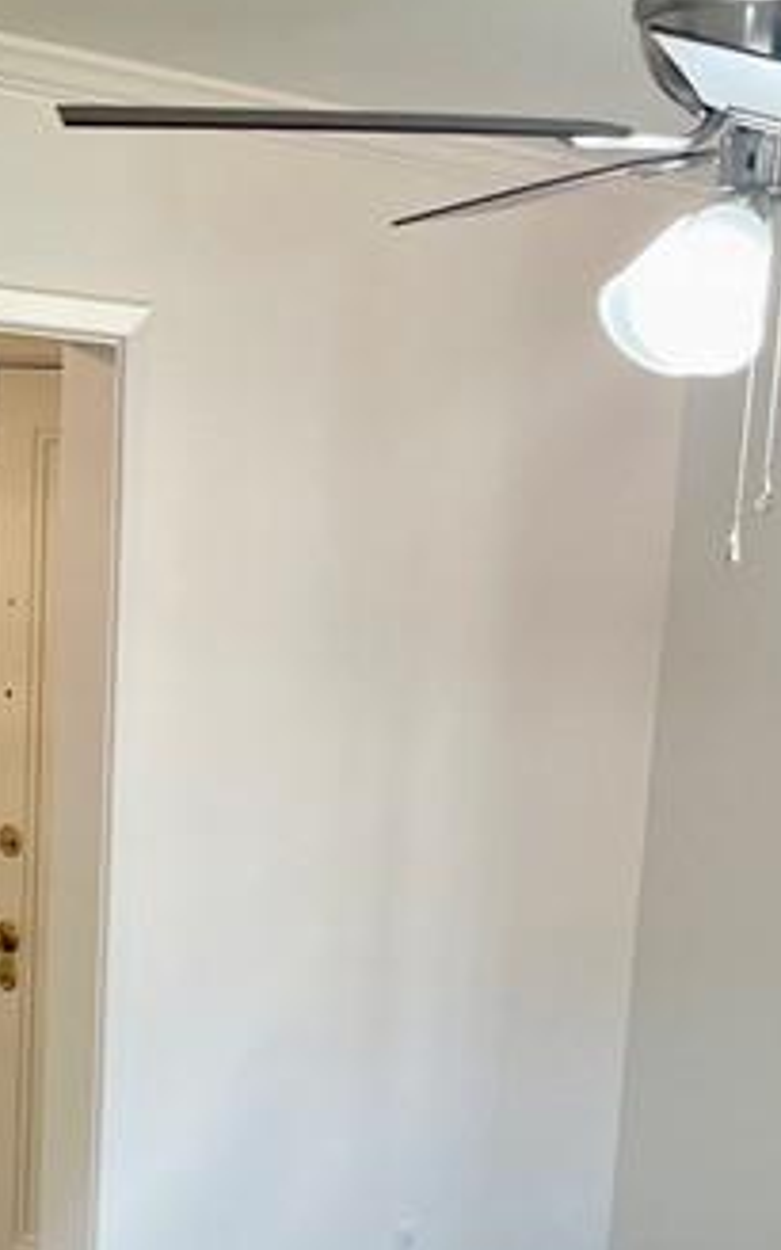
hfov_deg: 15.2
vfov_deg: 22.8
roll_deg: -3.6
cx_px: 339
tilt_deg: -16.4
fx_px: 2929
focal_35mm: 86
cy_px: 1353
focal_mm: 4.2
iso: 80
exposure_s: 1/120
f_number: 1.6
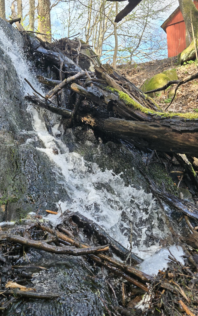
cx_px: 94
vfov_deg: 58.1
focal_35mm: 33
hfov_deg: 38.3
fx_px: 285
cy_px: 157
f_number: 1.8
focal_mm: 5.4
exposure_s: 1/508
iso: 100
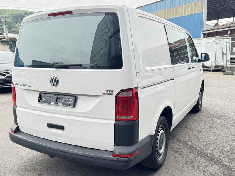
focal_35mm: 24
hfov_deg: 71.6
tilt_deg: -7.6
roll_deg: +3.2
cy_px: 88
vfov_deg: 56.8
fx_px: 163
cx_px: 118
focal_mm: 6.76
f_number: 1.78
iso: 100
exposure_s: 1/159
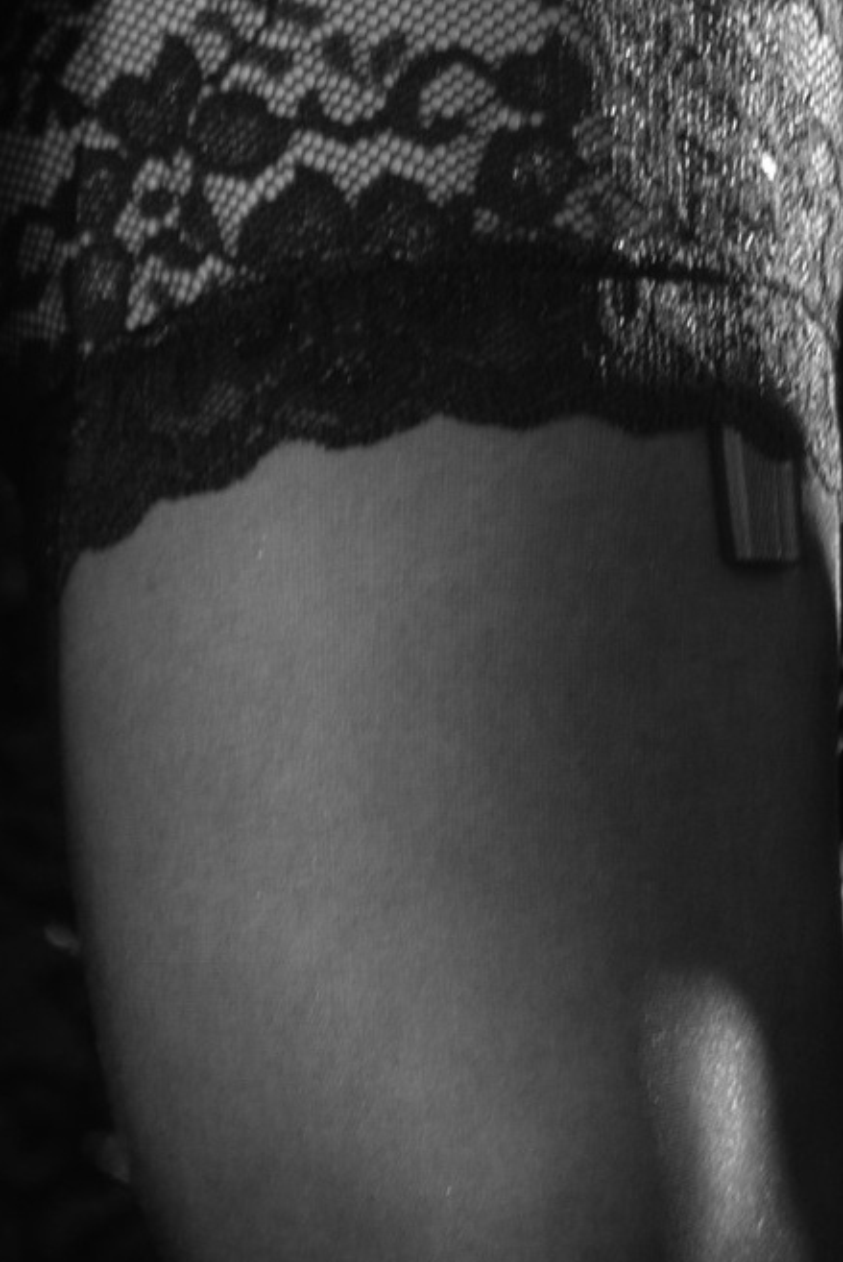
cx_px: -136
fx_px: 3682
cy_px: 364
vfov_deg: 19.3
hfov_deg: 12.8
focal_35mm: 105
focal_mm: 18
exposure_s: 1/750
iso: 125
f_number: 1.8
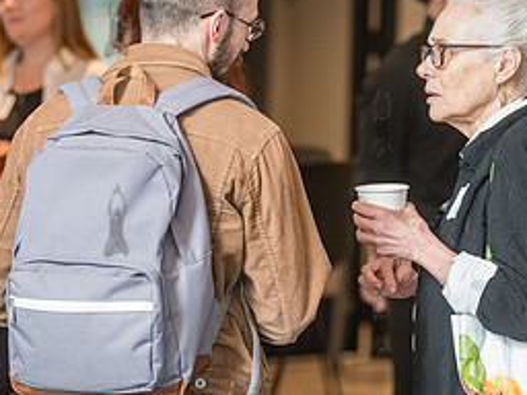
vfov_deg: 5.5
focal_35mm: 272
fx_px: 4141
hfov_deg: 7.3
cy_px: 120
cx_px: 381
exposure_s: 1/250
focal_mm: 125
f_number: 3.5
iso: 4000
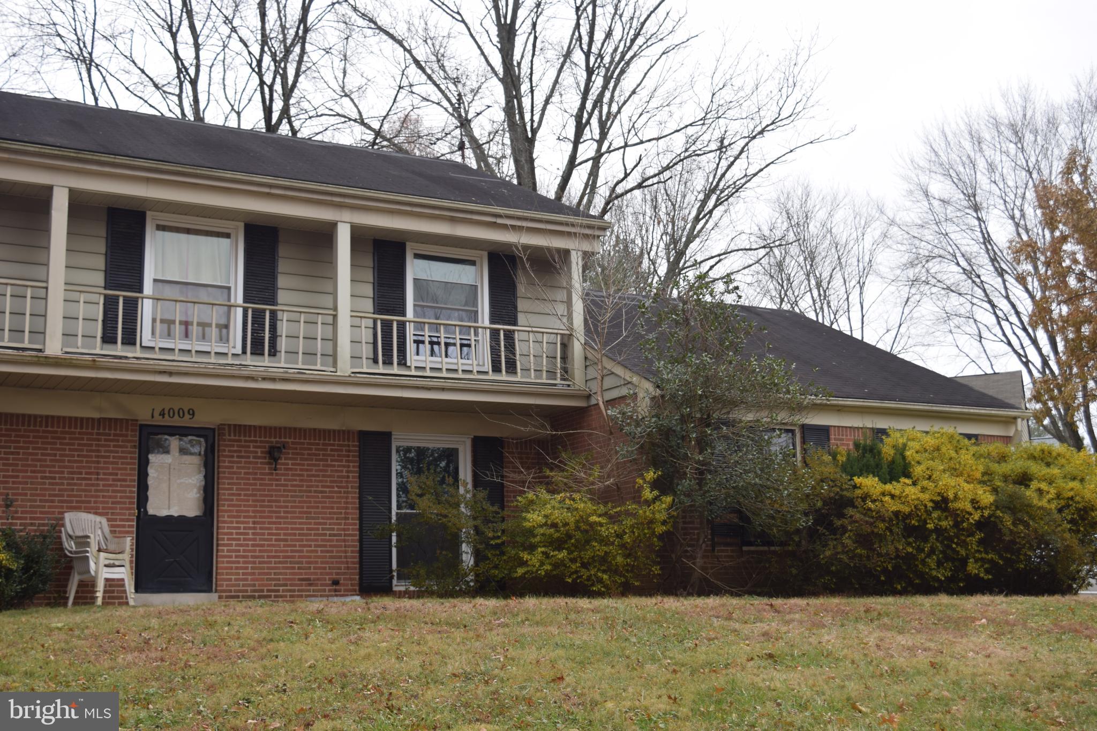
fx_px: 1417
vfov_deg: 28.9
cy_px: 366
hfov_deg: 42.3
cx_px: 548
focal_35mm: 46
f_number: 6.3
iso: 100
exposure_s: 1/160
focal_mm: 31
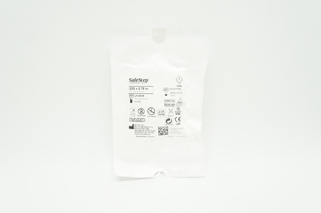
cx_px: 160
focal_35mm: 36
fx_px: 321
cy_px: 106
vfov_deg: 36.8
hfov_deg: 53.2
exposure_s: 1/60
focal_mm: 24
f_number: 5.6
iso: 400
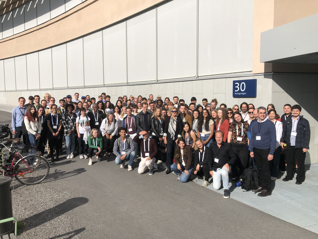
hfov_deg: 63.4
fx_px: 257
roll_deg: +1.1
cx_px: 159
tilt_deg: -2.8
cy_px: 120
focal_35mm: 28
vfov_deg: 49.7
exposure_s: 1/3205
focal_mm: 3.99
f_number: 1.8
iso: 20
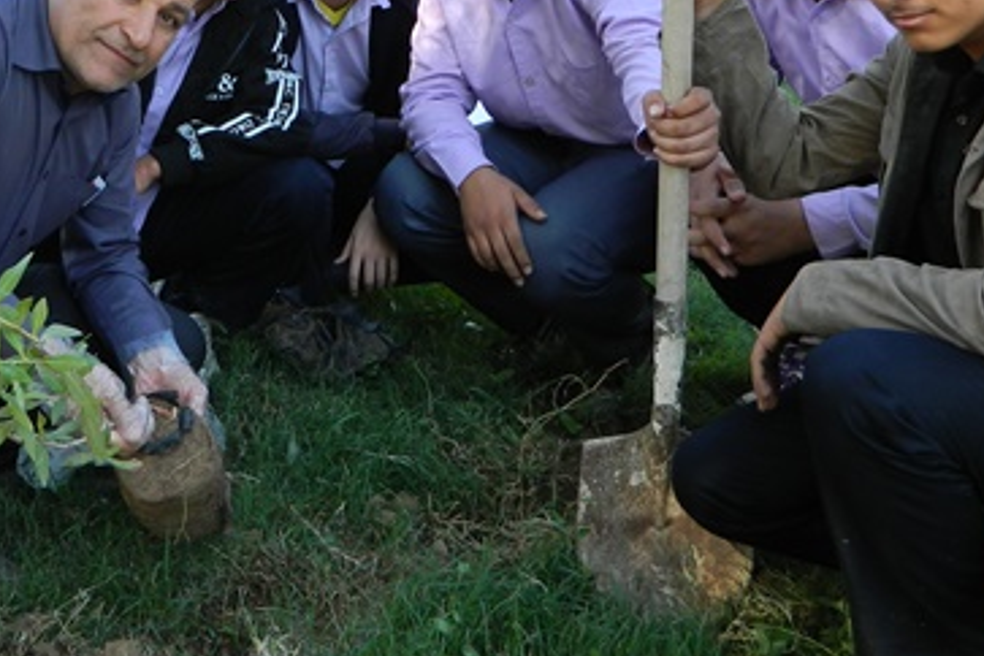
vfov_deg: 23.2
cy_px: 192
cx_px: 258
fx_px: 1585
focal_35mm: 58
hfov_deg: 33.8
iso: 80
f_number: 3.1
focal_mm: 4.5
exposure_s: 1/100
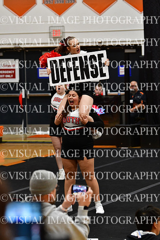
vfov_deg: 11.2
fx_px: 1219
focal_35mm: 183
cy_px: 120
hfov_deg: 7.5
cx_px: 80
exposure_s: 1/500
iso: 4000
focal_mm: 122
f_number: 4
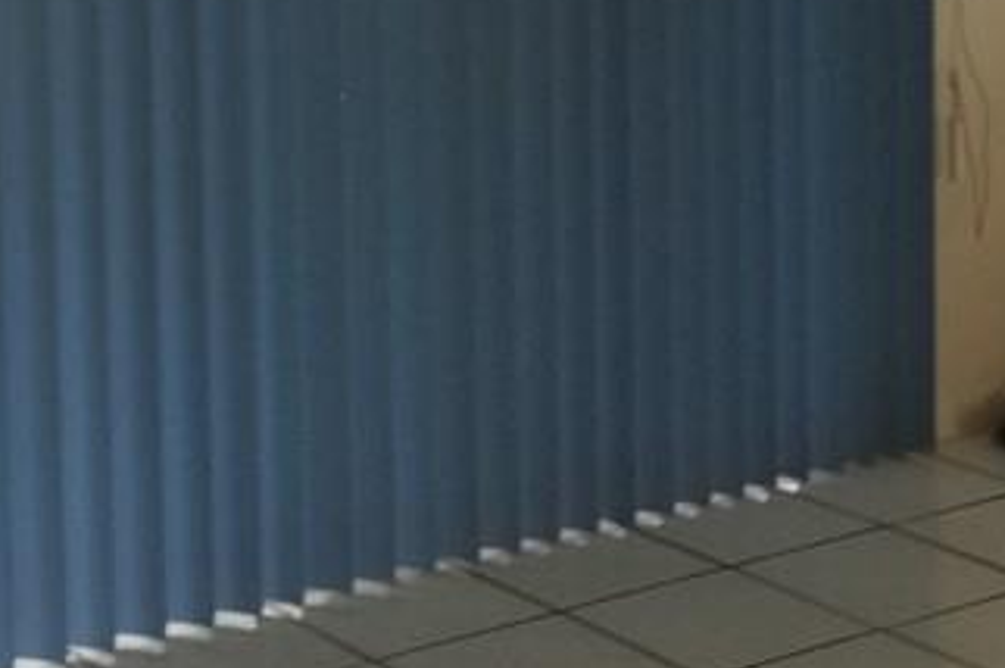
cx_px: 340
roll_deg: +2.2
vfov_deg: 13.9
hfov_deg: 21.2
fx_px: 2677
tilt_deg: -6.4
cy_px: -97
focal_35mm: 96
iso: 100
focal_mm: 4.15
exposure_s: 1/30
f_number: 2.2
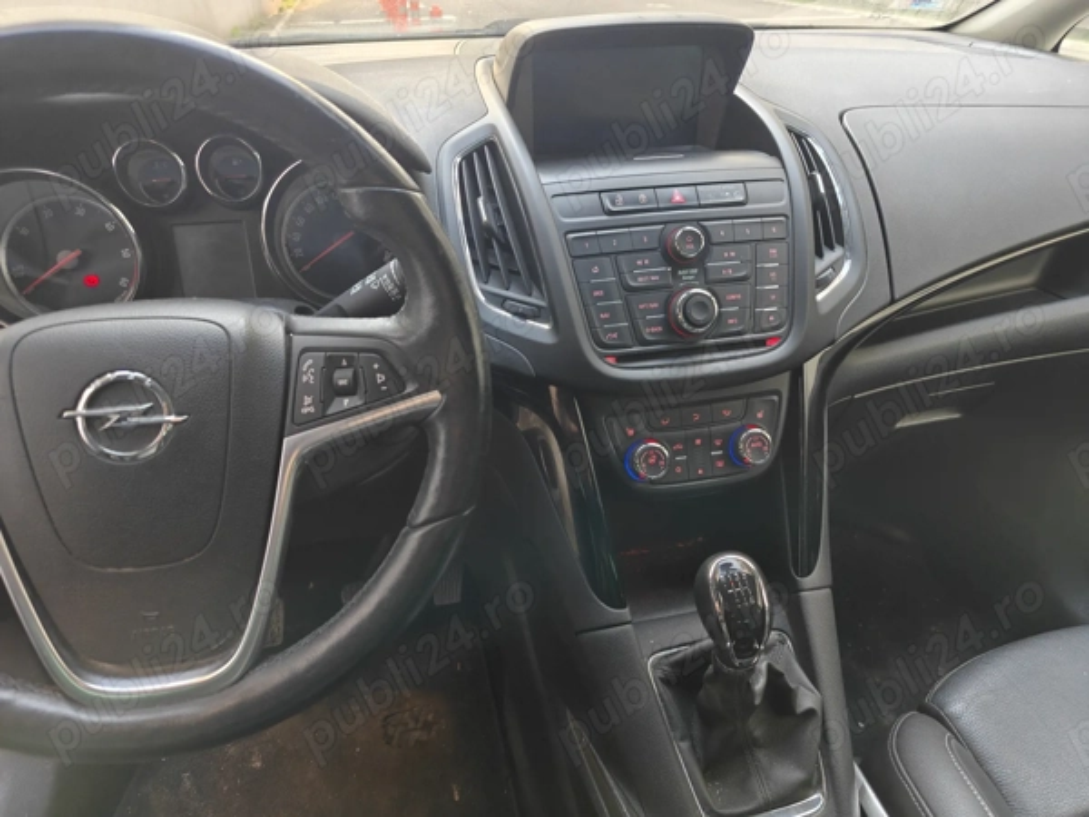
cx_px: 544
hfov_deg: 73.9
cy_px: 408
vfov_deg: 58.9
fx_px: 724
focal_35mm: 23
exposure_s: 1/100
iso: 400
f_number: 1.6
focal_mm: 6.06
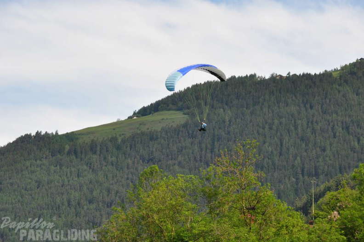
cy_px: 121
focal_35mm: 158
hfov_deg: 13.1
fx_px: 1591
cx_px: 182
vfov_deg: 8.7
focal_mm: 105
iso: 200
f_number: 11
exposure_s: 1/200
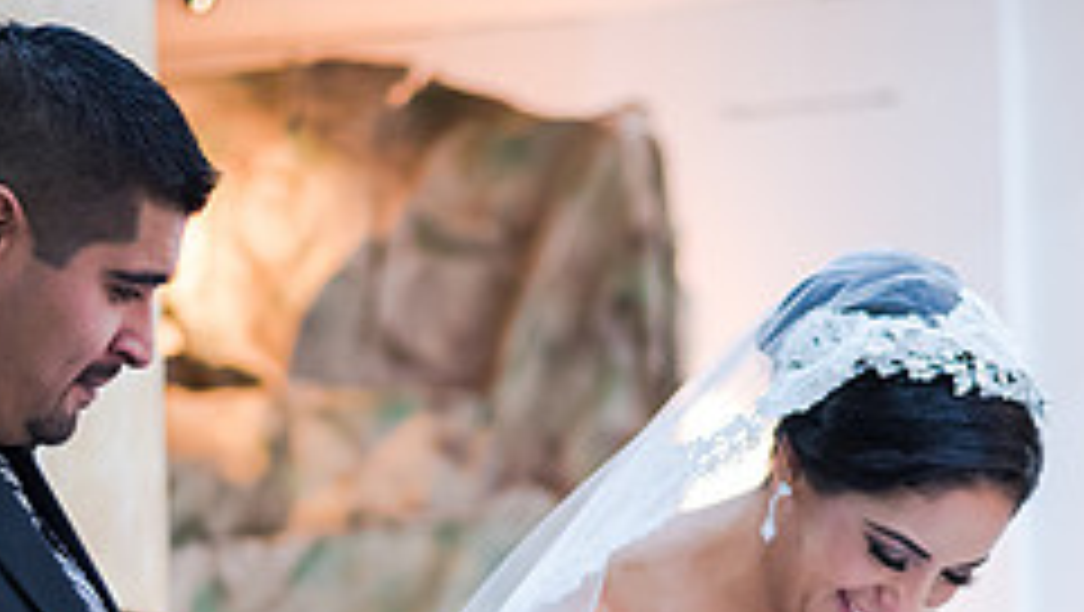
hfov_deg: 17.0
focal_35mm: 126
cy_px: 614
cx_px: 693
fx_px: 3624
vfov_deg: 9.6
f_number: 1.8
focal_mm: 50
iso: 1600
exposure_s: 1/160
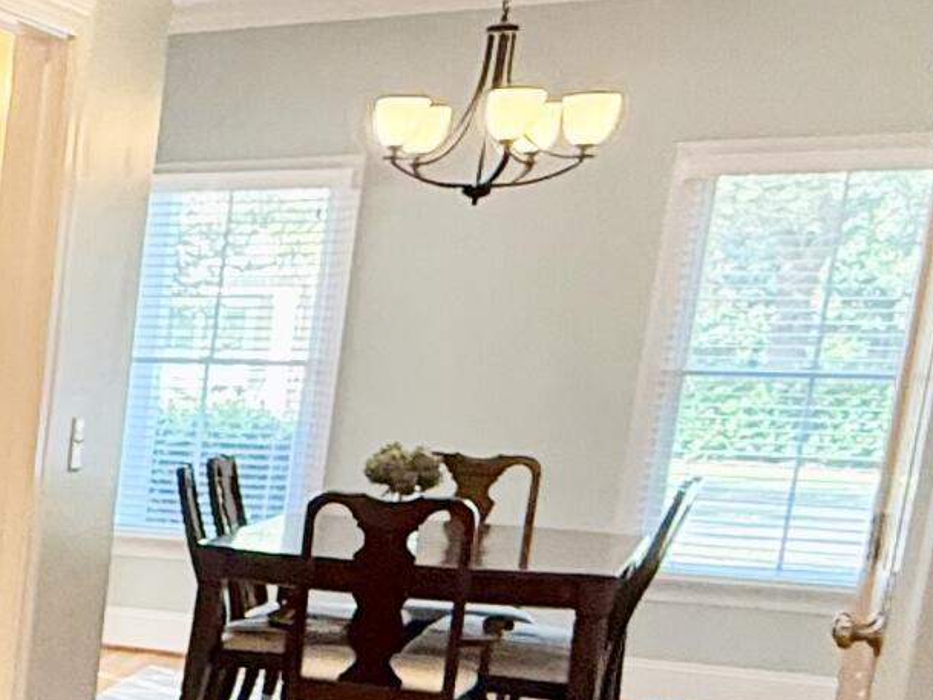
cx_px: -841
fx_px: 1860
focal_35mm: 69
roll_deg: -0.7
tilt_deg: -10.1
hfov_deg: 19.3
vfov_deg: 20.7
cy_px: 668
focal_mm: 2.22
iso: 320
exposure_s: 1/60
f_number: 2.2
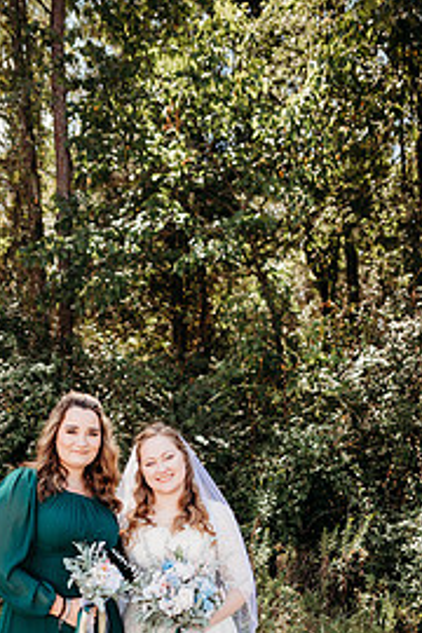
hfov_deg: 33.3
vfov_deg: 45.8
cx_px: 171
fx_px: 703
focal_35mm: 40
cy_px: 511
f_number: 2.2
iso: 100
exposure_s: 1/800
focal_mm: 24
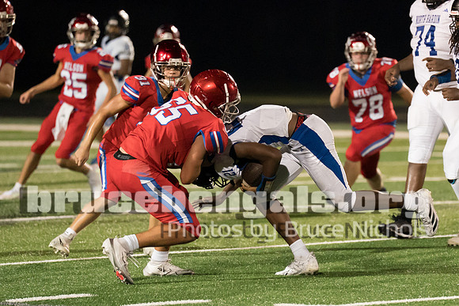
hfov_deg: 5.8
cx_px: 338
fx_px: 4557
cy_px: 135
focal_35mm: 357
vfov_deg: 3.8
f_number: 2.8
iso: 8000
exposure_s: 1/1000
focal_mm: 200
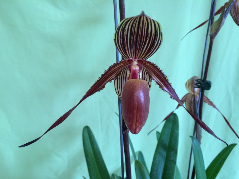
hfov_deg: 61.7
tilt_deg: -13.0
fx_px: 200
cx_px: 120
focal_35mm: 29
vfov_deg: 48.2
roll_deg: -1.8
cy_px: 90
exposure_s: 1/33
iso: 160
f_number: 2.2
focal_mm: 4.15
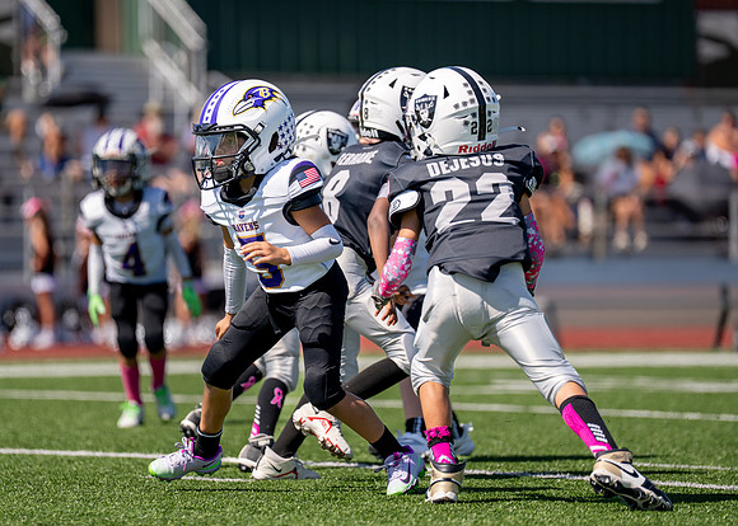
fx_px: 5066
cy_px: 223
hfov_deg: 8.3
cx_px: 325
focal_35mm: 242
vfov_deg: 6.0
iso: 200
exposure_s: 1/4000
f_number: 2.8
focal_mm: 200
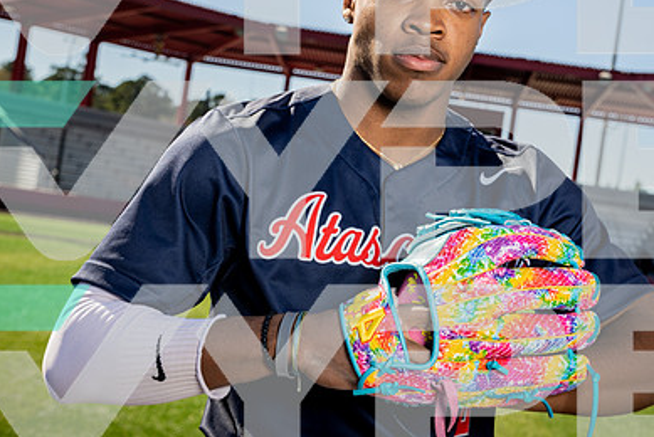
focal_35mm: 76
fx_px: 1382
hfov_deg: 26.6
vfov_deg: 18.0
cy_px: 171
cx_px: 348
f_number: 8
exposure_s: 1/250
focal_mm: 51
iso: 125
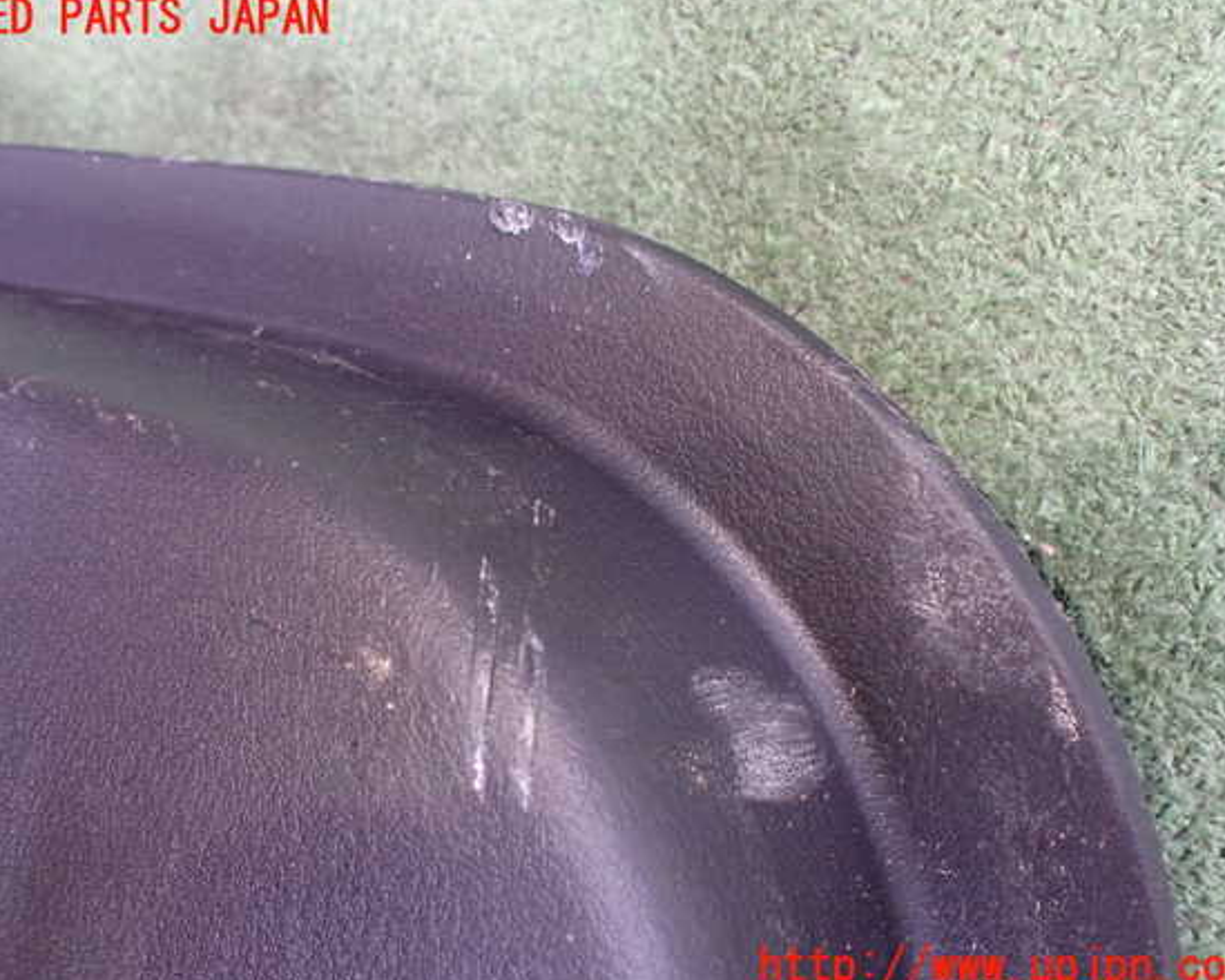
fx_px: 1160
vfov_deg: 45.8
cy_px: 493
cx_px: 594
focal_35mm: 32
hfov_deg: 55.7
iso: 800
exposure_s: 1/100
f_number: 2.3
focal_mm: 5.4
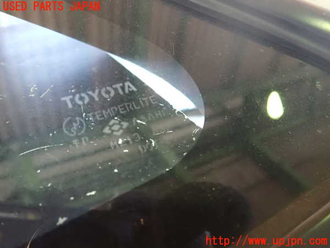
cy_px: 124
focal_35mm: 30
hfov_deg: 60.0
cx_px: 165
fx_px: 286
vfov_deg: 46.8
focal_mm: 5.4
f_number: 2.3
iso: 1600
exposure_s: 1/30
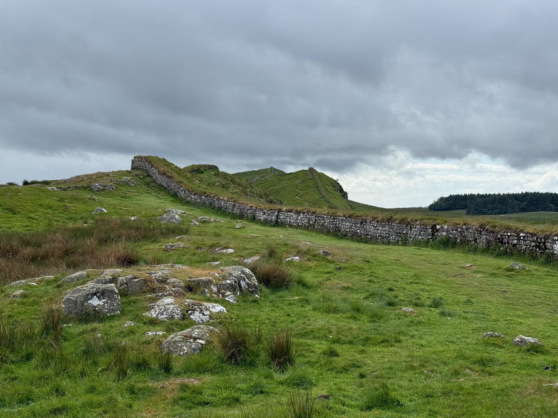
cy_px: 209
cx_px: 279
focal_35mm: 48
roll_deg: -0.6
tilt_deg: -1.2
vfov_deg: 30.3
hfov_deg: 39.7
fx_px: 774
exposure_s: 1/2667
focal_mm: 6.76
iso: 80
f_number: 1.78
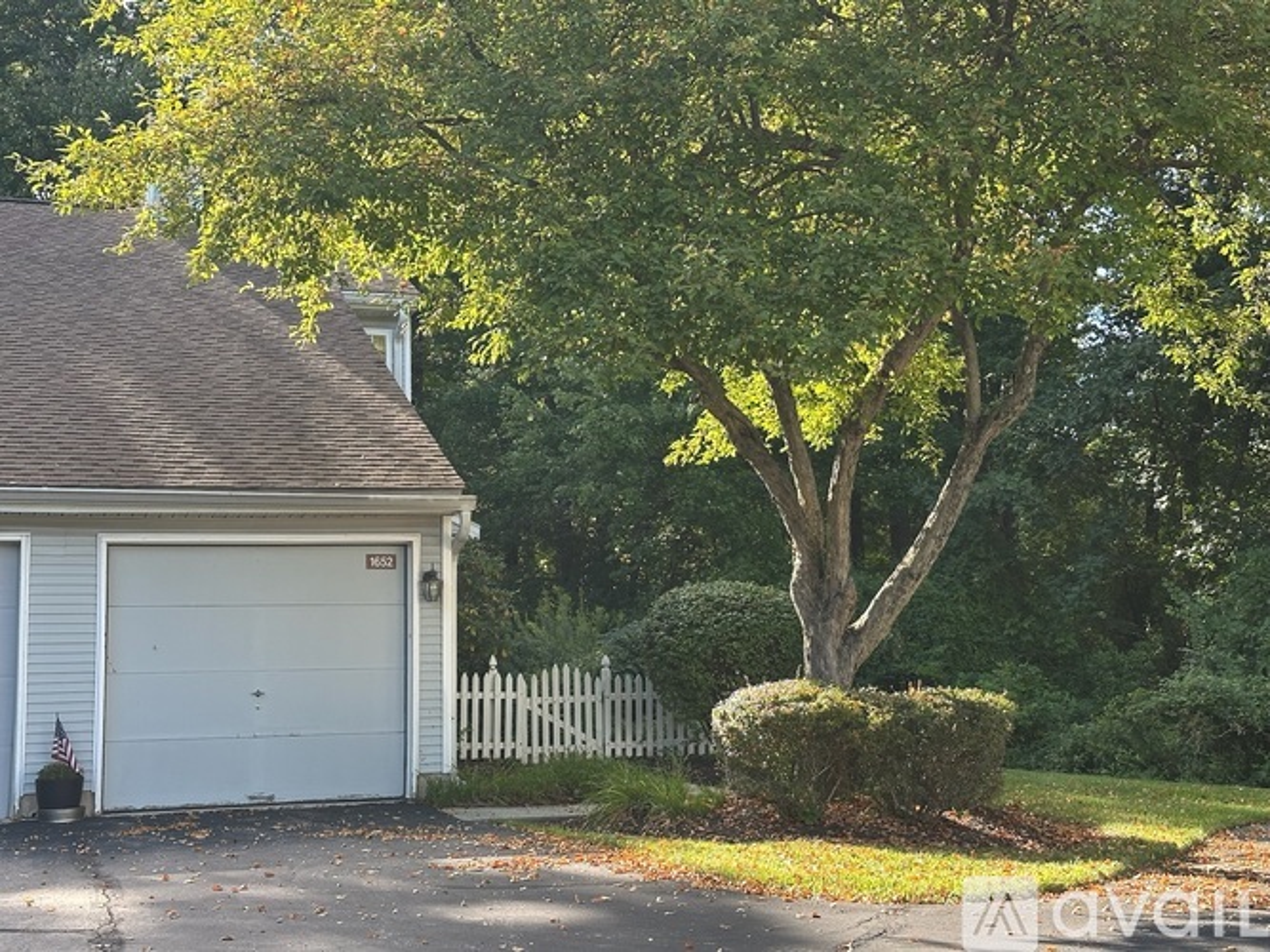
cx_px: 635
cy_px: 476
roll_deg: +0.6
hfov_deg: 39.7
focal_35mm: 48
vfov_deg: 30.3
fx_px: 1761
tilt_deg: +7.1
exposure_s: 1/406
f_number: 1.78
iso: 64
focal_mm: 6.86
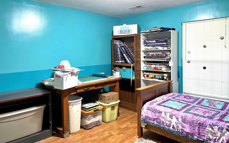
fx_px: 162
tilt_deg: -1.5
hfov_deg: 70.4
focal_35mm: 26
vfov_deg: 47.4
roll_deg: +0.7
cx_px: 114
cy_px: 59
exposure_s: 1/120
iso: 160
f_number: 1.78
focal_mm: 6.86
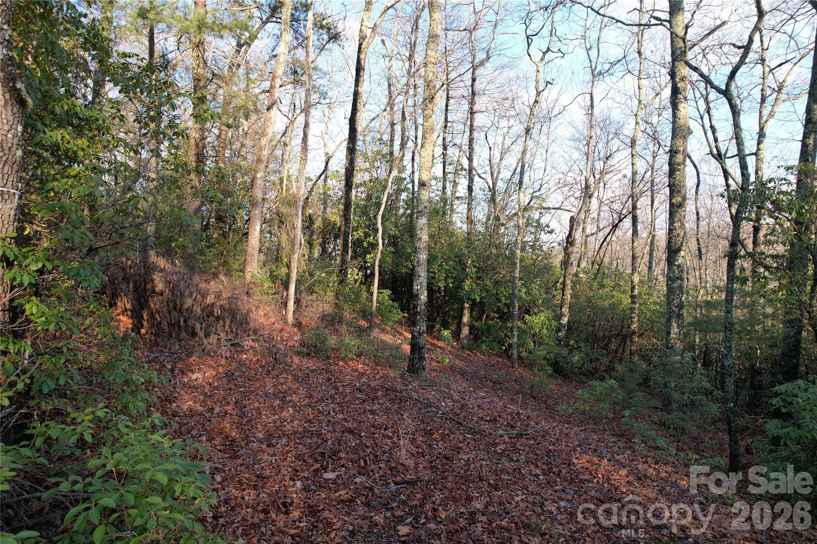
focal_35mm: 22
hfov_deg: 78.6
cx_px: 408
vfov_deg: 57.2
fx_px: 499
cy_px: 272
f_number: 2.8
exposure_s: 1/320
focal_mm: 8.38
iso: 110
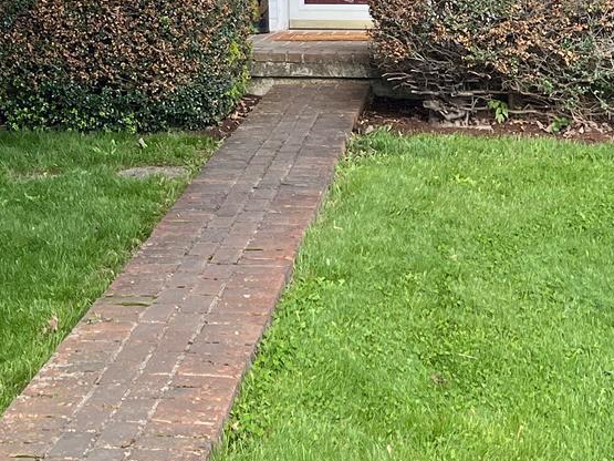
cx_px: 192
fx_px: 1702
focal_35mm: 96
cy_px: -259
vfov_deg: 14.3
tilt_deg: +7.8
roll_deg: +0.6
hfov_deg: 20.4
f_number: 1.5
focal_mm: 5.7
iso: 50
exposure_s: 1/1511
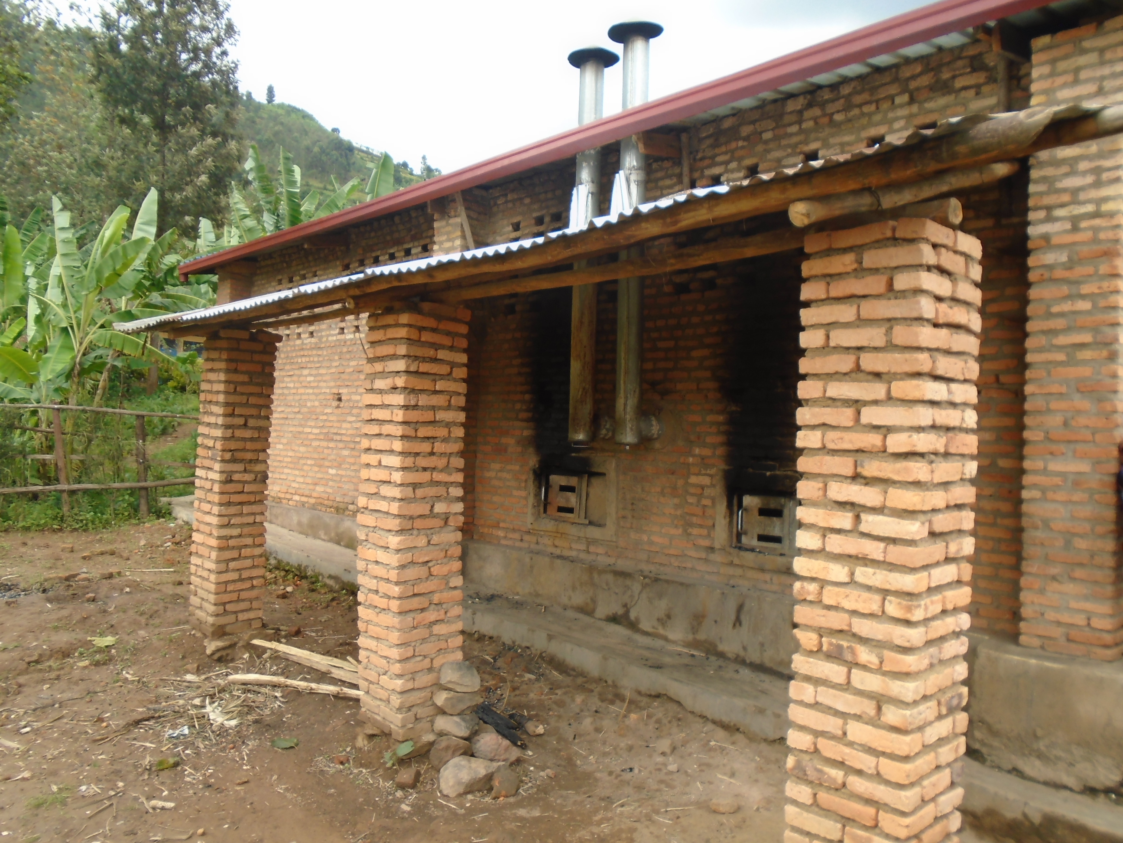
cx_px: 562
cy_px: 422
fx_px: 843
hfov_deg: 67.3
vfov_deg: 53.1
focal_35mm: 26
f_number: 3.2
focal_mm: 4.6
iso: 100
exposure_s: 1/200
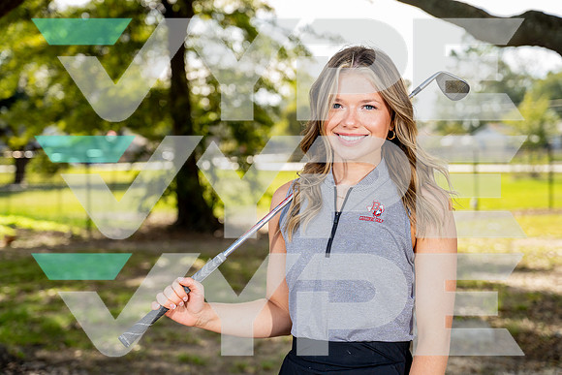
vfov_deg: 18.4
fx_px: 1159
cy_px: 188
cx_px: 281
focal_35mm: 74
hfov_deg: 27.3
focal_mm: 70
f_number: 4
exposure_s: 1/250
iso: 160
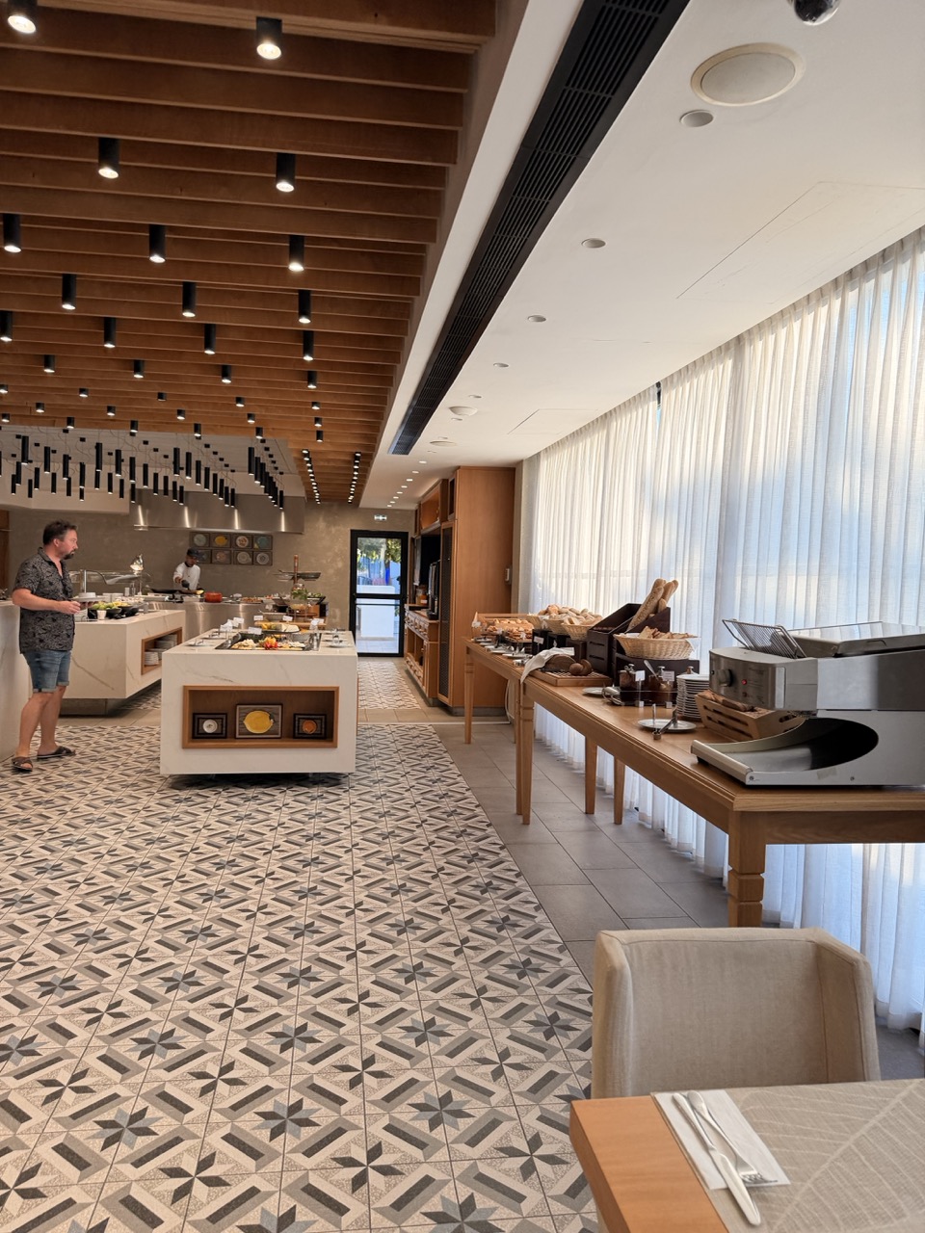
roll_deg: +0.6
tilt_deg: -0.1
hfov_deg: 56.8
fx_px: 855
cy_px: 616
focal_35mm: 24
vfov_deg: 71.6
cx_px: 462
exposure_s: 1/268
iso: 64
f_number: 1.78
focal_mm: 6.76
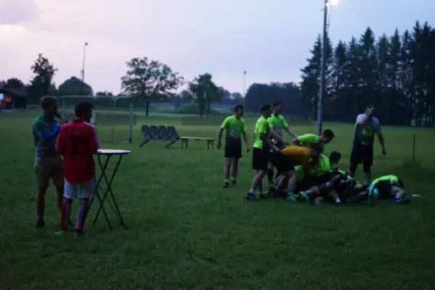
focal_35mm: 65
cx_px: 218
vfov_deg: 20.9
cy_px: 145
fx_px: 786
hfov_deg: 30.9
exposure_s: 1/160
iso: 5000
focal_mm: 65
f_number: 5.6
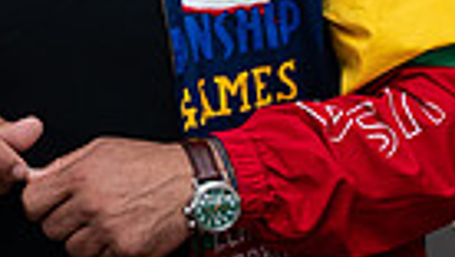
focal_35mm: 168
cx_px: -185
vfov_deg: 7.0
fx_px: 2029
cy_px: -254
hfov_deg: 12.3
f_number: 4
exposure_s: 1/160
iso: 400
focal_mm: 30
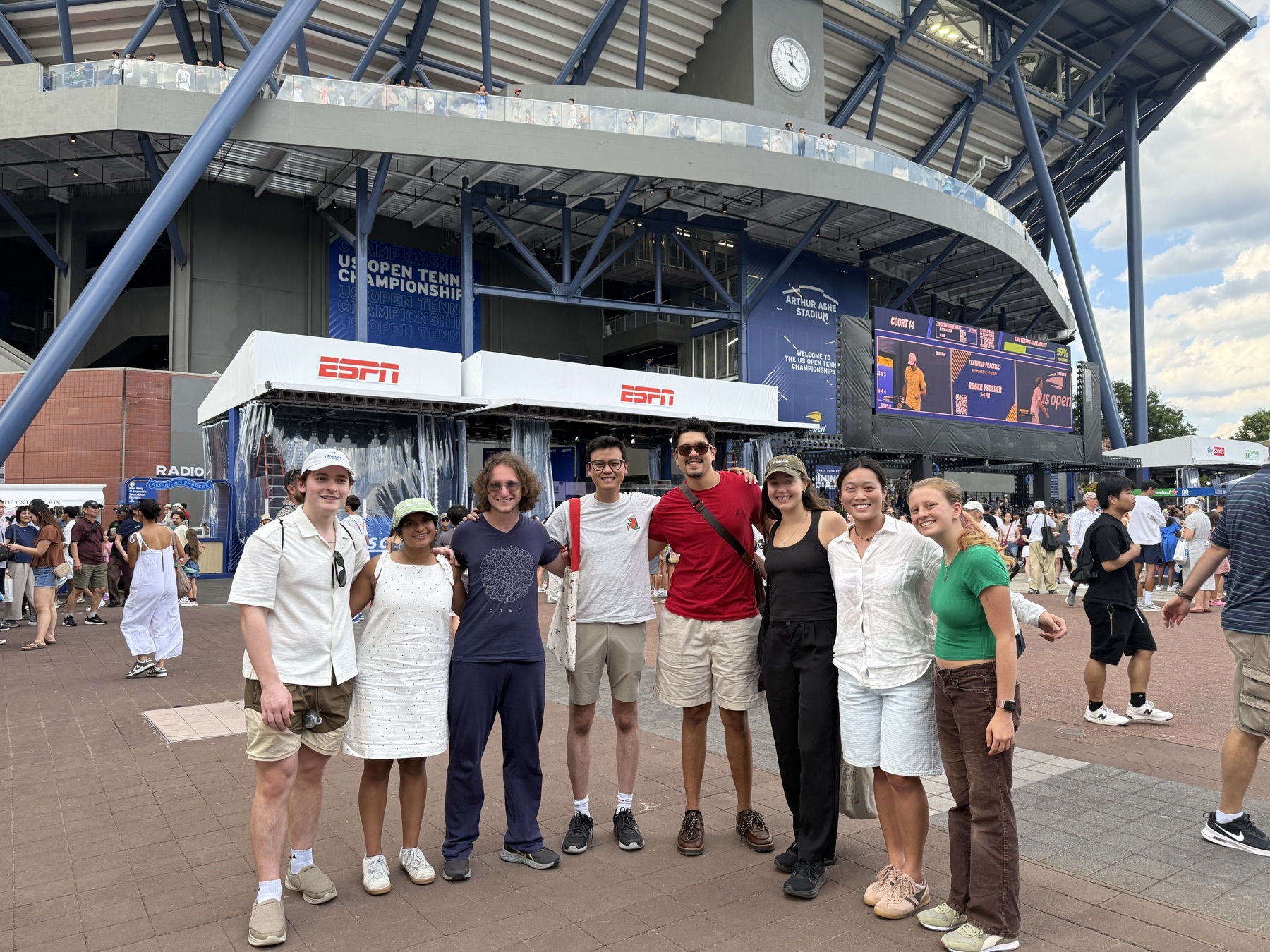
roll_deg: -0.3
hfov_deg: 71.6
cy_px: 476
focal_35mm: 24
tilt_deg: +3.0
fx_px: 881
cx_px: 635
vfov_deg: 56.8
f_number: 1.78
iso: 100
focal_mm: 6.76
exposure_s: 1/1060
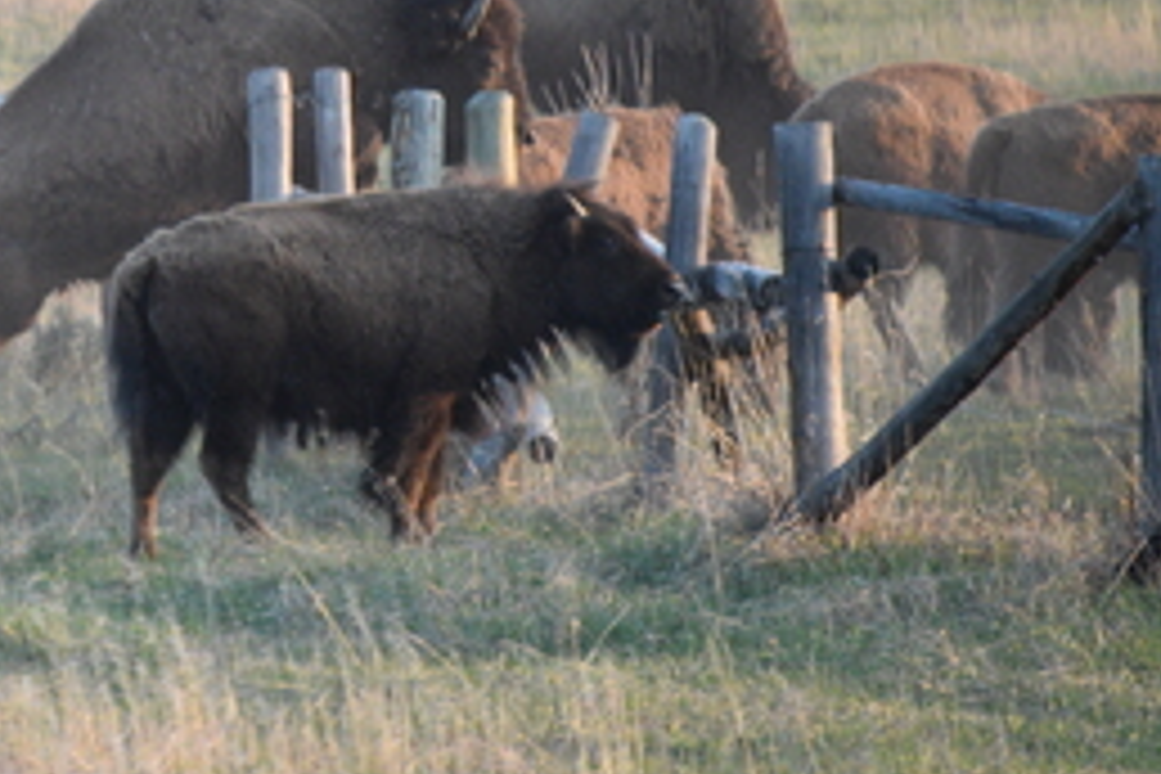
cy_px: -38
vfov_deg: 1.4
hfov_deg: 2.1
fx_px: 31538
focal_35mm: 978
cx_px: 58
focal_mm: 300
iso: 3200
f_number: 6.3
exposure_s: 1/400
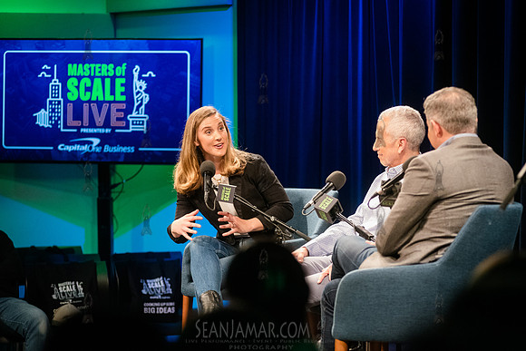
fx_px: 1964
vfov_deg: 10.2
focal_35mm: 134
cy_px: 175
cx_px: 274
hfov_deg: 15.3
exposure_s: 1/500
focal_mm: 125
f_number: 3.5
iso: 6400
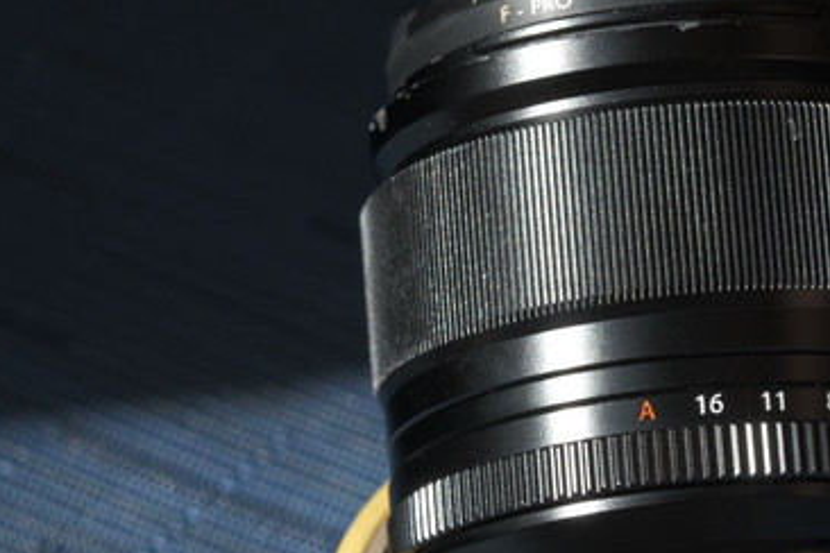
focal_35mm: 236
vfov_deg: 5.8
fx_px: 5441
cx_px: 703
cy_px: 371
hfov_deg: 8.7
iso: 160
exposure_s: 1/80
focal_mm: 90
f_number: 8
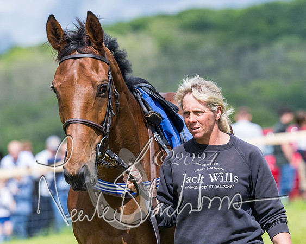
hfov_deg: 5.6
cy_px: 118
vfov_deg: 4.5
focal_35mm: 345
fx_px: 3121
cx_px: 128
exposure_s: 1/8000
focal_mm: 160
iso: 800
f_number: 4
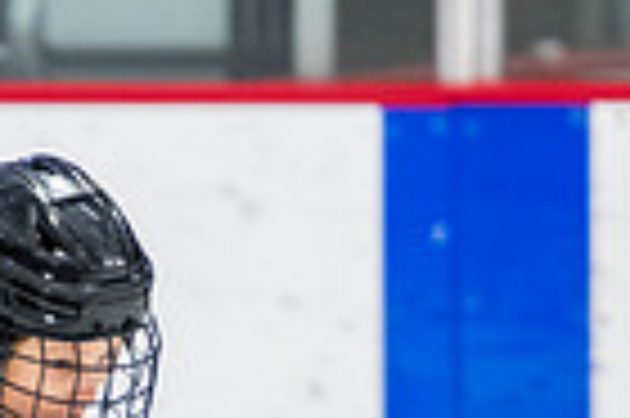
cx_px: -205
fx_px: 23353
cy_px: 696
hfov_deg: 1.5
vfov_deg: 1.0
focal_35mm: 1336
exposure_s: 1/800
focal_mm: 190
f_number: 3.2
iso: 1600
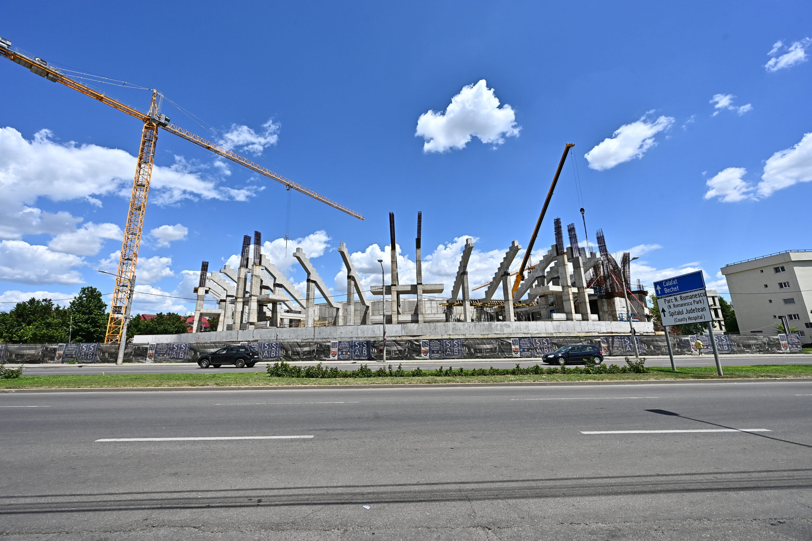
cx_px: 406
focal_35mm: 14
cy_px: 270
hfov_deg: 104.3
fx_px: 316
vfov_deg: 81.2
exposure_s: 1/800
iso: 200
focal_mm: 14
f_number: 9
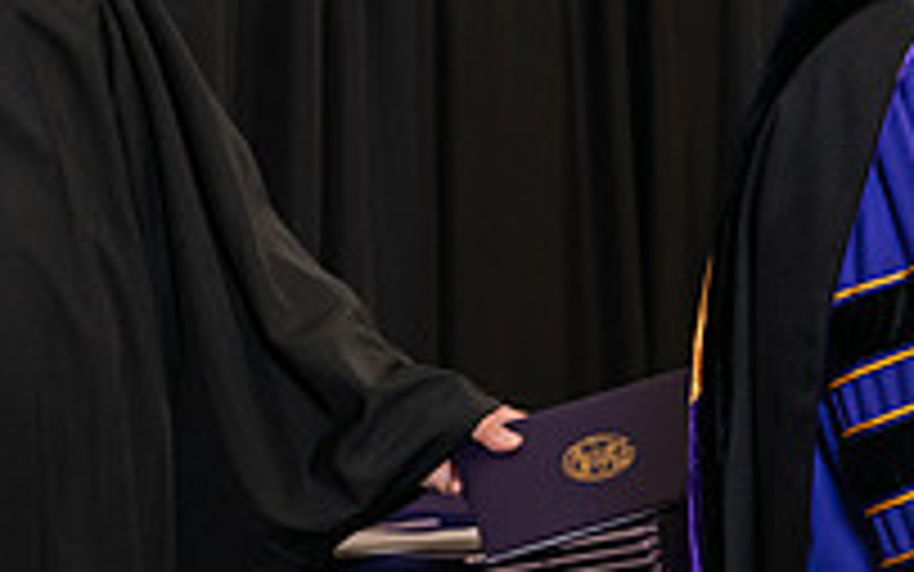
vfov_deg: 6.8
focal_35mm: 192
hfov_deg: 10.6
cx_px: 1229
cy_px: 2
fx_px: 4784
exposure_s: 1/125
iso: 1600
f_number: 5
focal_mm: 66
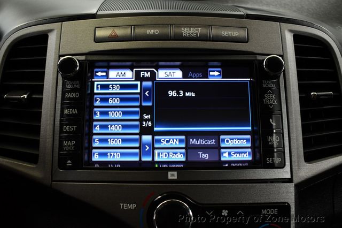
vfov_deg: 39.9
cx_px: 171
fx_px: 313
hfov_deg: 57.2
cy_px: 114
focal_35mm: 33
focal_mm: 22
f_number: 3.8
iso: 1600
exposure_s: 1/125
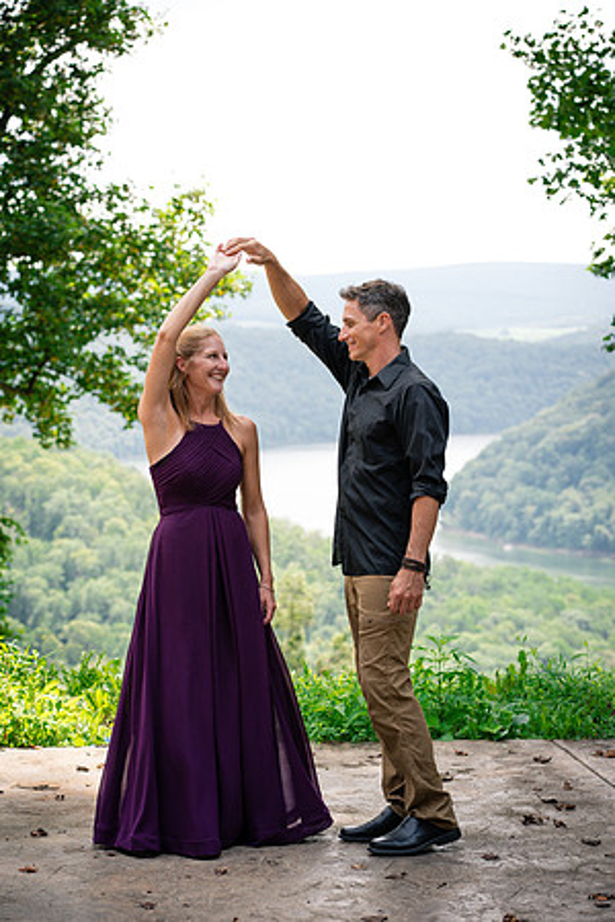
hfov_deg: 16.1
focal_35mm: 85
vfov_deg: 23.9
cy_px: 461
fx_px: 2178
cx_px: 308
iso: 800
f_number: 5
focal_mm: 85
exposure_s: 1/800
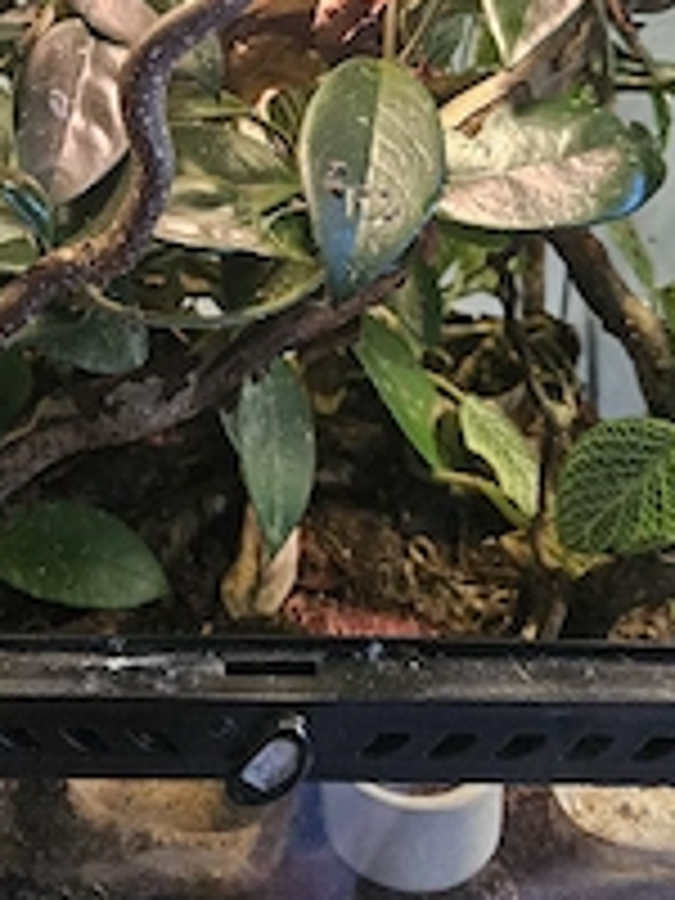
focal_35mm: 46
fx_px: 1196
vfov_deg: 39.0
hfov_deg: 31.4
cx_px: 274
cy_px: 130
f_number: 1.8
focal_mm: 5.4
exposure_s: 1/101
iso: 640
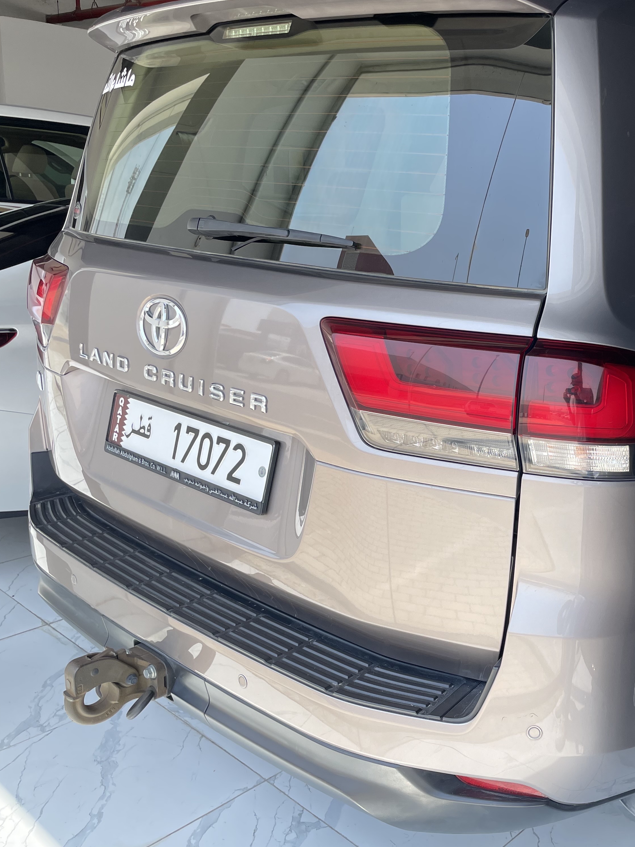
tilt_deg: -15.8
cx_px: 517
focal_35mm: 35
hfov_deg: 39.0
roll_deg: -3.2
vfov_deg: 52.6
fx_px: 856
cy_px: 426
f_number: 1.6
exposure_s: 1/849
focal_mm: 4.2
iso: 32
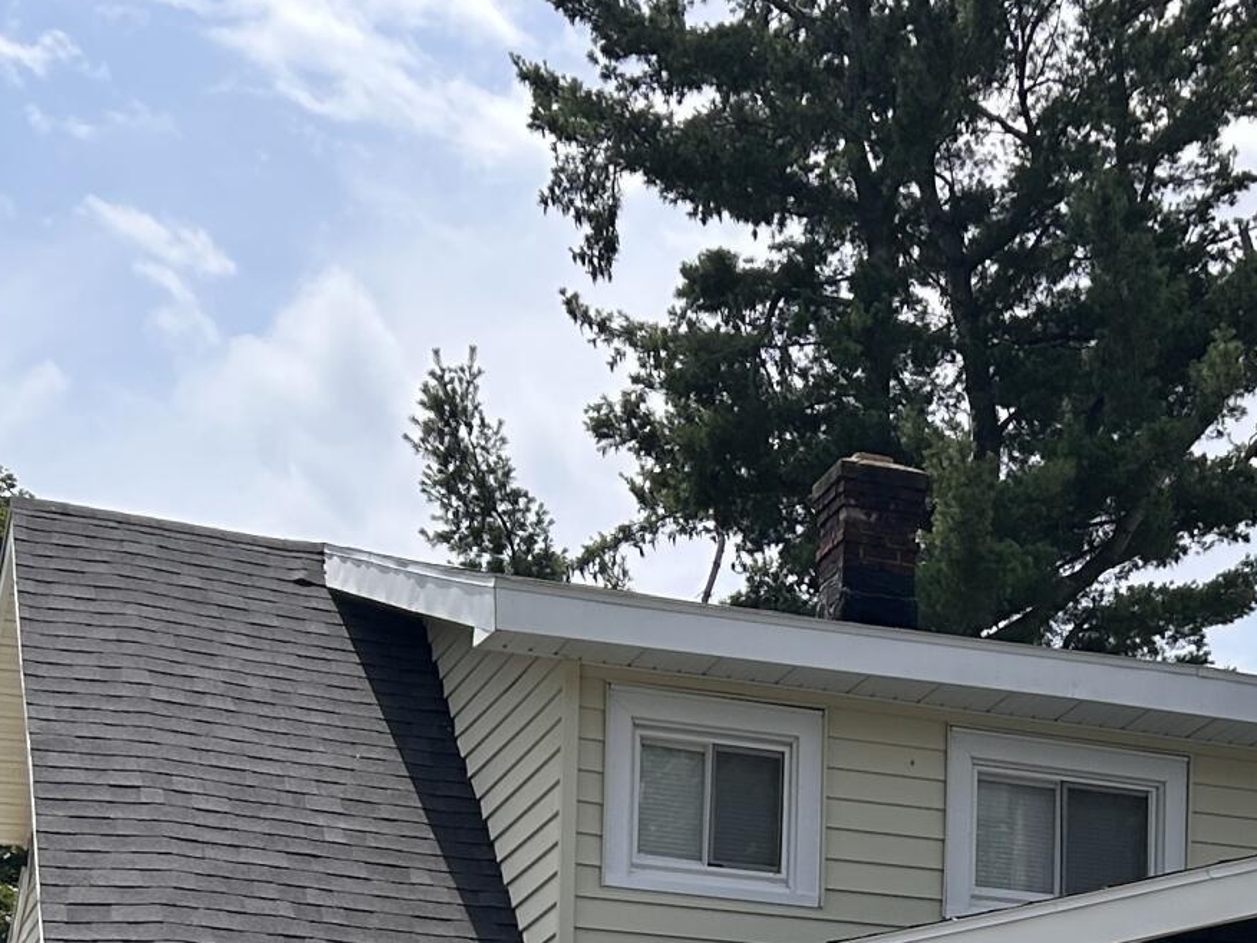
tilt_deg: +5.2
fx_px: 3232
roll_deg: -1.3
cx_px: 1082
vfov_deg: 15.8
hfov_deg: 21.6
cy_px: 1227
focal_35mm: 89
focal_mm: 5.7
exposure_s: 1/5882
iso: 50
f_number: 1.5
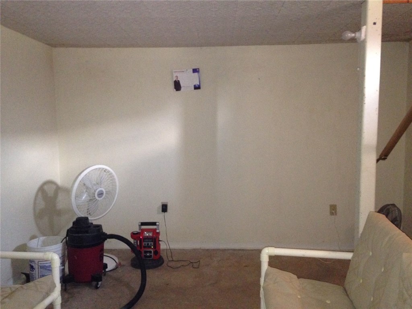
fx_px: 393
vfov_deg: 42.9
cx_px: 206
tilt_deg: -6.2
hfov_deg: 55.4
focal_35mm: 33
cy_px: 154
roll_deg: +0.2
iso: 400
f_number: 2.4
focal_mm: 4.12
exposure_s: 1/16
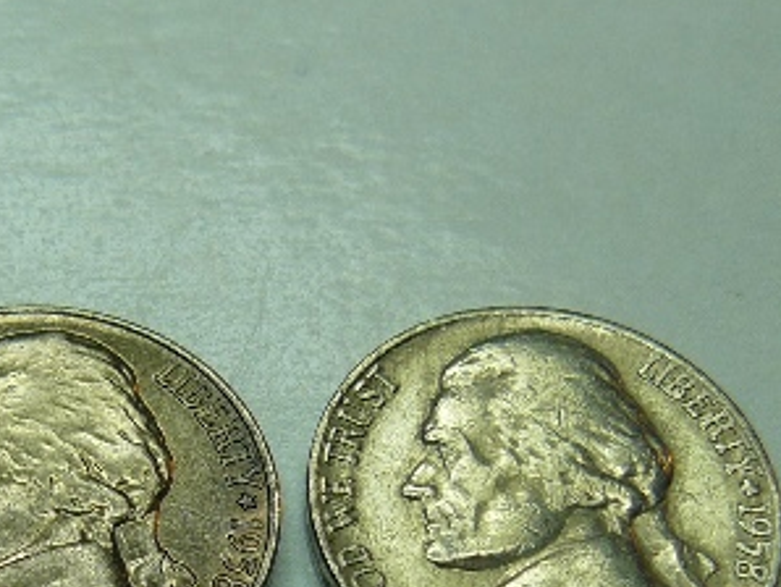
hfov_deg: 18.7
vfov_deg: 14.3
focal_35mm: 103
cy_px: 511
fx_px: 2326
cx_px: 50
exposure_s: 1/125
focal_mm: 6
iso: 100
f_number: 3.2
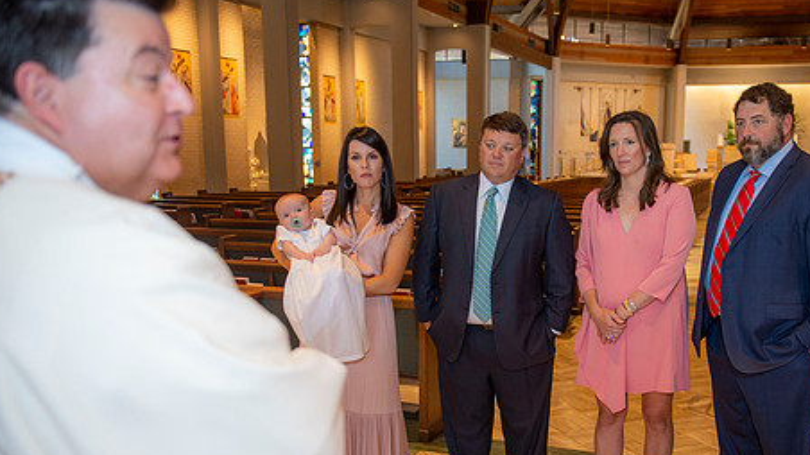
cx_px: 493
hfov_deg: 51.2
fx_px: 837
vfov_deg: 30.2
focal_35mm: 39
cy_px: 308
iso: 800
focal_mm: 29
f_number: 2.8
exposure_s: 1/100
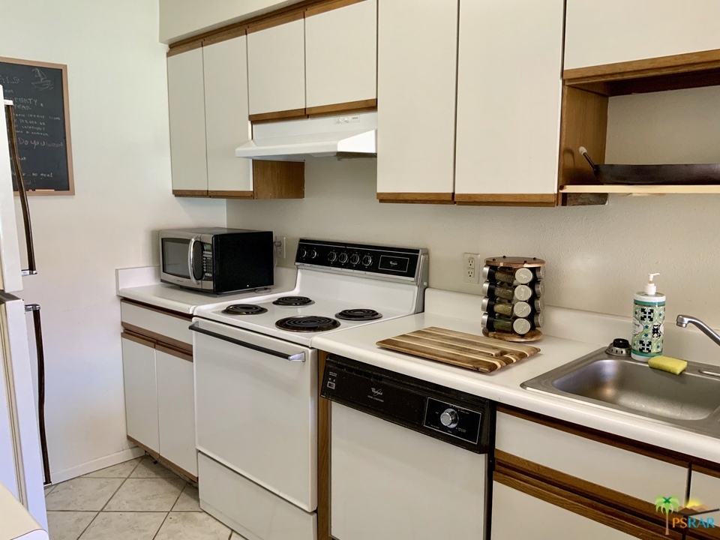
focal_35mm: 29
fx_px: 603
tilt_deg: -8.3
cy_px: 270
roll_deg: +0.4
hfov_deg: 61.7
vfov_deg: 48.2
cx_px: 360
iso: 160
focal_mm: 3
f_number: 1.8
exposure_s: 1/60
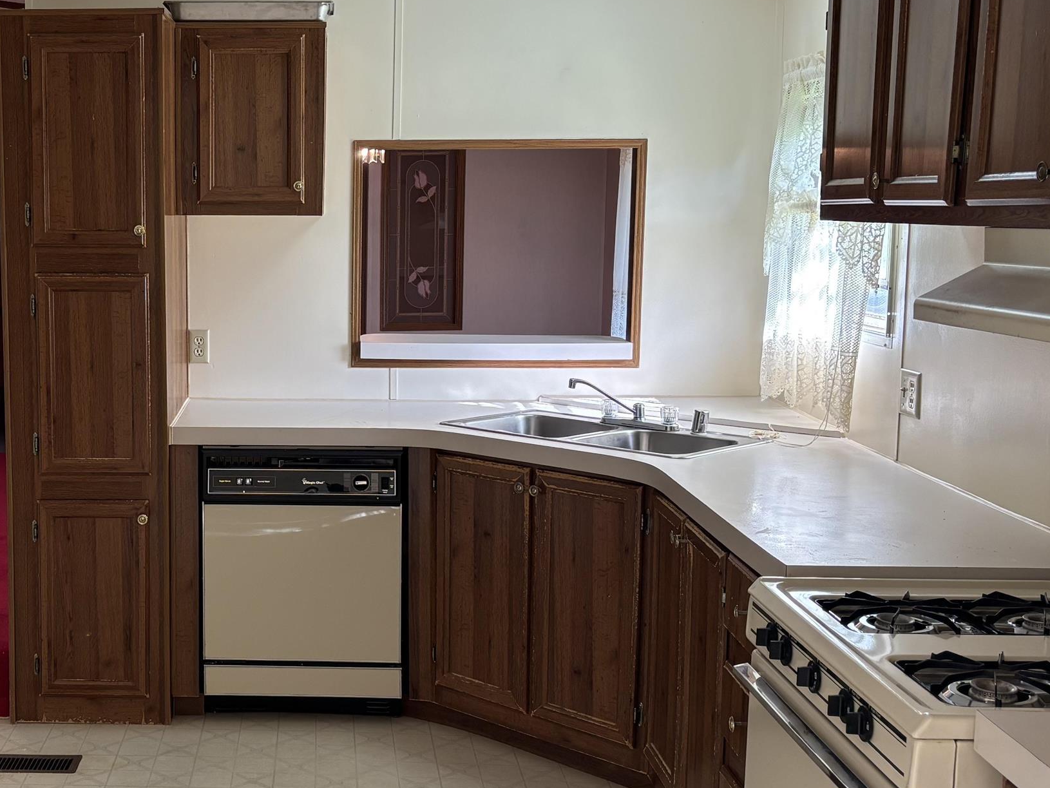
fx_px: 1487
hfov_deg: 37.6
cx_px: 221
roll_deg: +0.6
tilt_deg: -7.4
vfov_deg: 29.7
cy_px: 392
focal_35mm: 49
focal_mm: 5.96
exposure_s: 1/120
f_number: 1.6
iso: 125
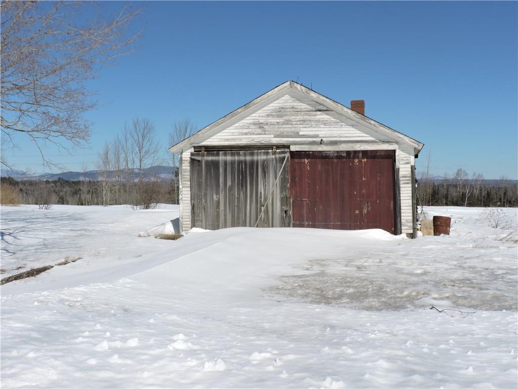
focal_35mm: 35
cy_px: 194
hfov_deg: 52.6
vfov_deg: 40.7
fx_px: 524
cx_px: 259
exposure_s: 1/1250
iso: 100
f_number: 4.6
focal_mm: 6.2
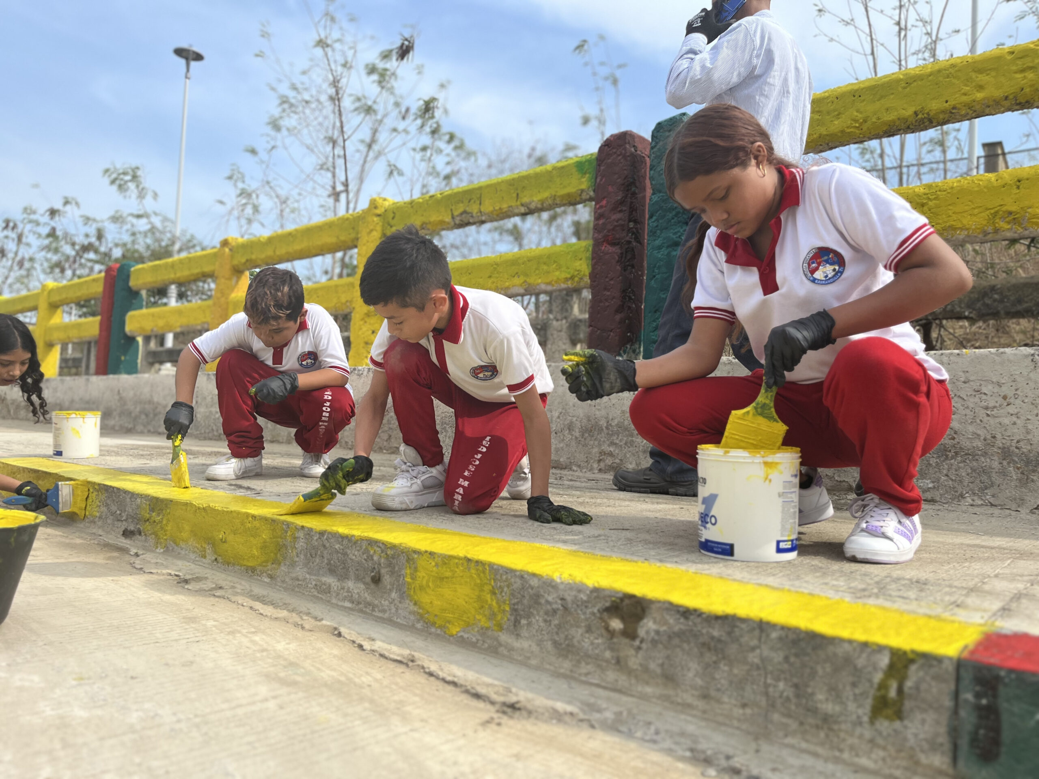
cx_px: 520
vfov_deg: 53.1
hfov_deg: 67.3
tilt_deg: +1.8
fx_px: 780
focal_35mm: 26
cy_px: 390
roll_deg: -3.2
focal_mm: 5.1
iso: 50
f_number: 1.6
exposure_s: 1/3311
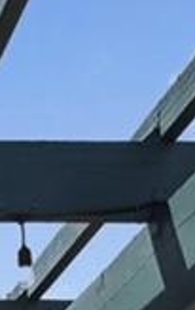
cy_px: 688
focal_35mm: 149
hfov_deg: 8.1
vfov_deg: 11.9
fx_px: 1263
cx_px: -273
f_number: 7.1
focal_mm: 10
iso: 100
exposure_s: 1/640
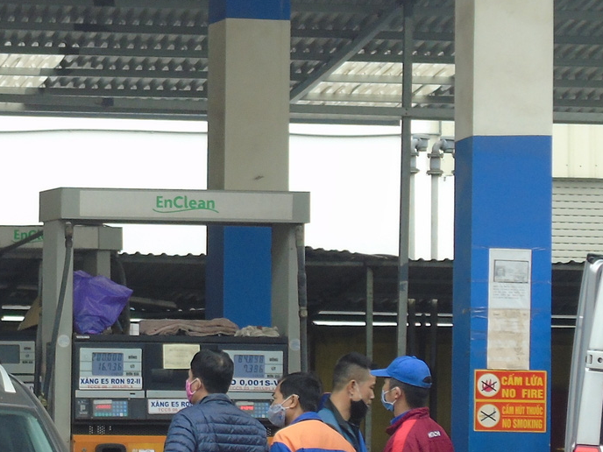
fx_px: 5470
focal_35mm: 314
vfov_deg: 4.7
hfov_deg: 6.3
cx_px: -46
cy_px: 112
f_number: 4.4
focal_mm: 19
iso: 80
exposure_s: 1/50
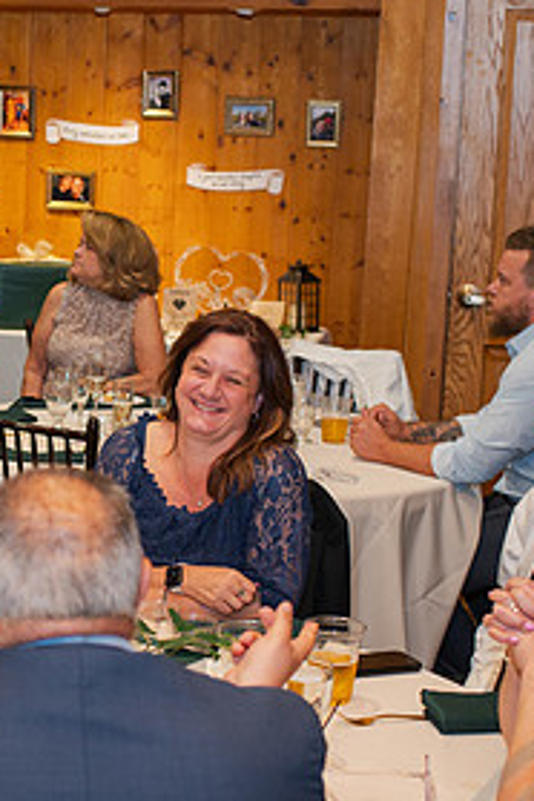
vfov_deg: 24.8
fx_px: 1824
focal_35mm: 82
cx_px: -37
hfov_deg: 16.2
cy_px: 411
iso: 800
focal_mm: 35
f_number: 3.2
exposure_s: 1/160
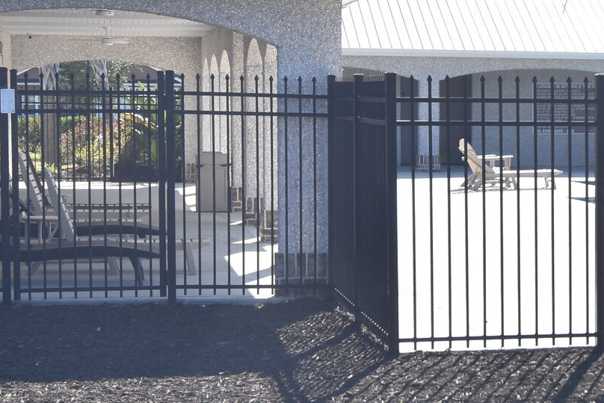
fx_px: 1913
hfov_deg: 17.3
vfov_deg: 12.0
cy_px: 227
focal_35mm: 114
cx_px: 666
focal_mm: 20
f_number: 8
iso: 125
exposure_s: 1/250
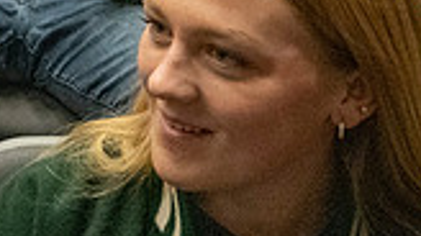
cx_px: -177
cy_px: -158
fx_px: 993
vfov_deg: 12.6
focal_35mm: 89
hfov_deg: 21.0
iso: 12800
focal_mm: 24
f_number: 4
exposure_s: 1/500
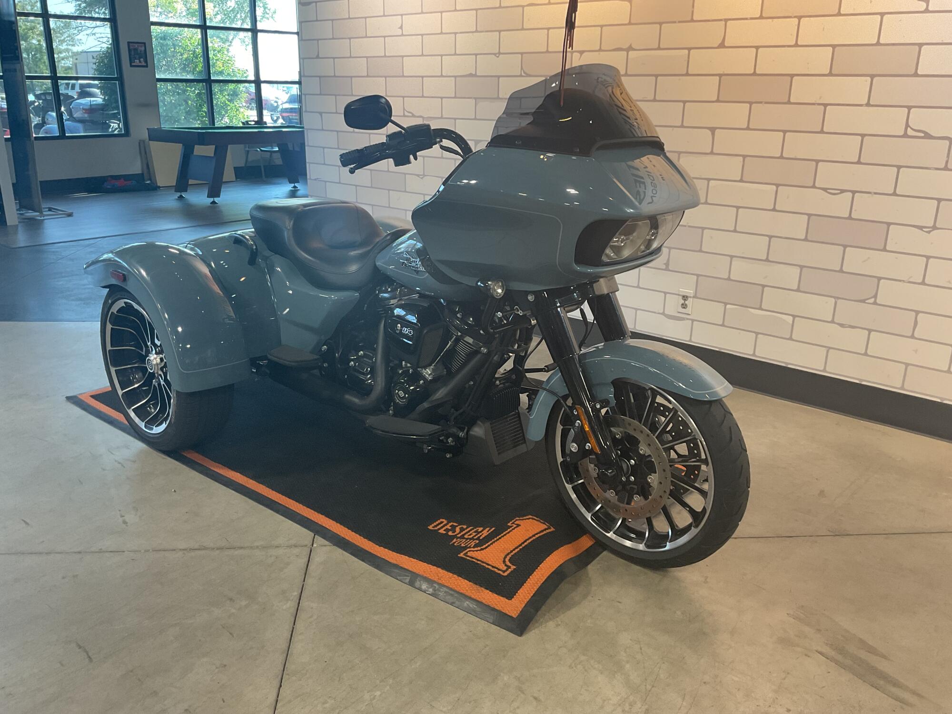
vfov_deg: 48.2
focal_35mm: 29
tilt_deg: -19.6
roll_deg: +0.3
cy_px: 357
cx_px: 476
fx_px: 798
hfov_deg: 61.7
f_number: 1.8
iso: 64
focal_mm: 3
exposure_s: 1/60
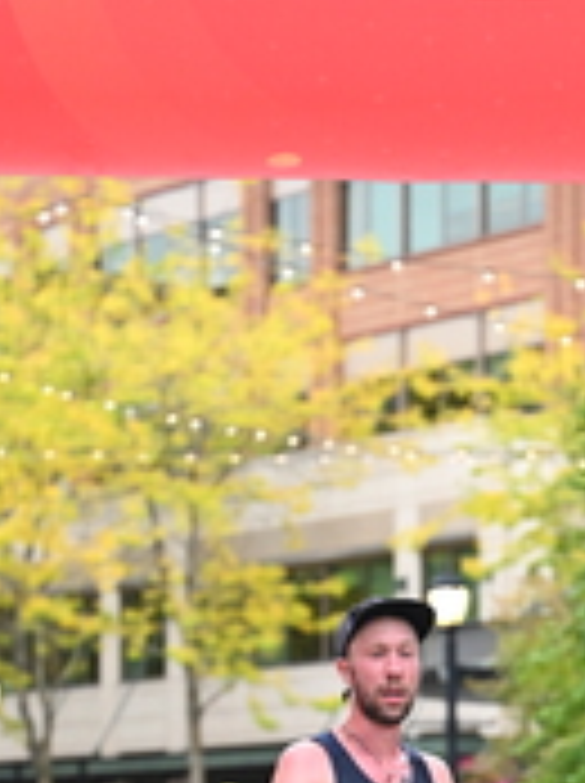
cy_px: 873
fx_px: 4811
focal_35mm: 213
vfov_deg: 9.2
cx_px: 443
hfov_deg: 7.0
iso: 1600
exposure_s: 1/800
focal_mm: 70
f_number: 2.8
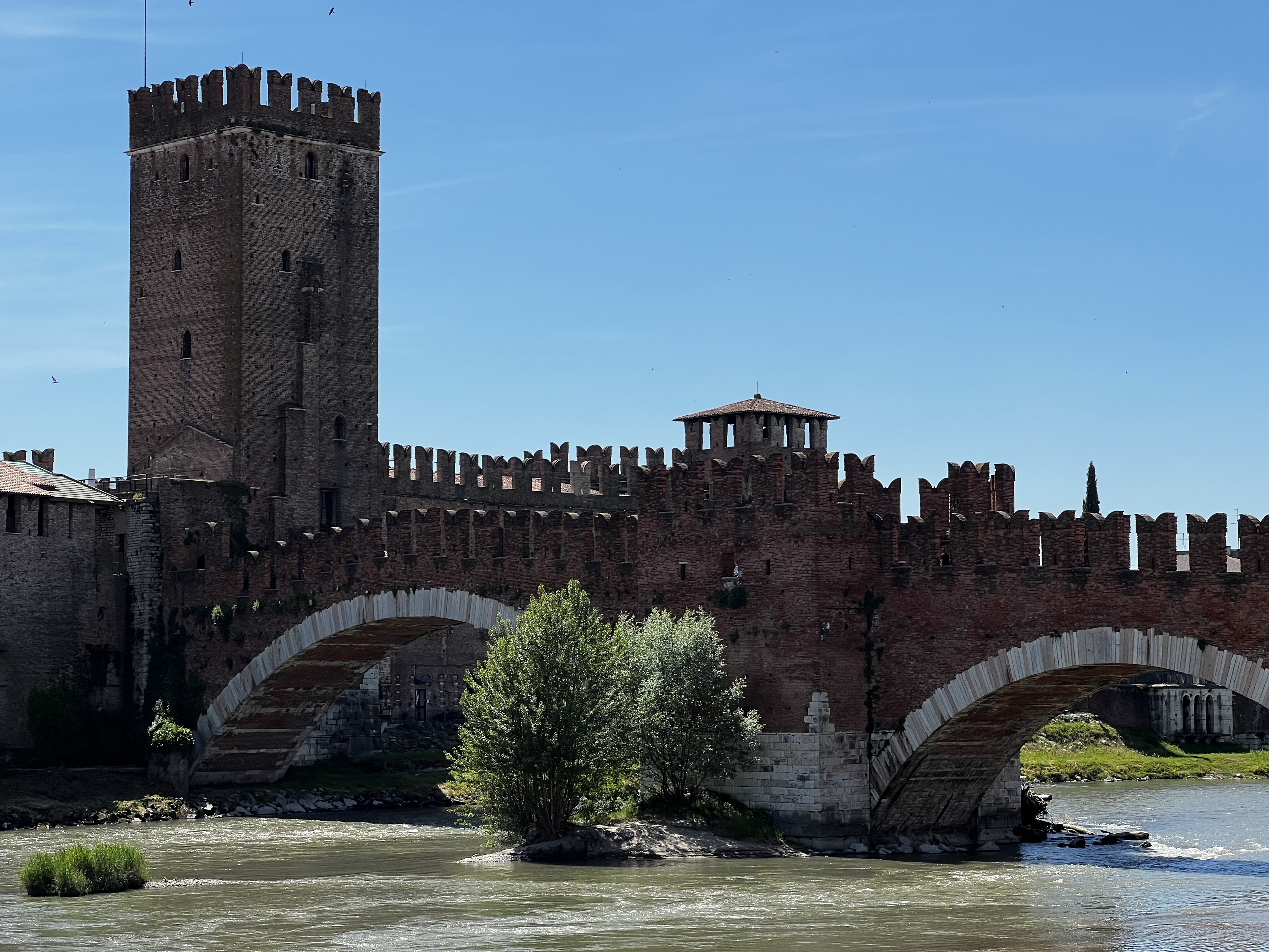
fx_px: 2823
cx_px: 634
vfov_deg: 19.1
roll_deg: +0.3
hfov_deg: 25.3
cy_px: 476
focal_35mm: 77
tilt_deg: +4.6
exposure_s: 1/995
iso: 32
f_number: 2.8
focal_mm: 9
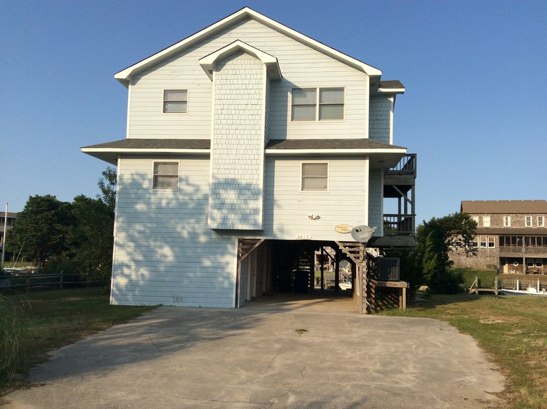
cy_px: 204
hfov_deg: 56.9
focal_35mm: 32
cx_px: 274
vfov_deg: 44.1
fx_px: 505
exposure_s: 1/1684
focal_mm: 3.3
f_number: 2.4
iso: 32
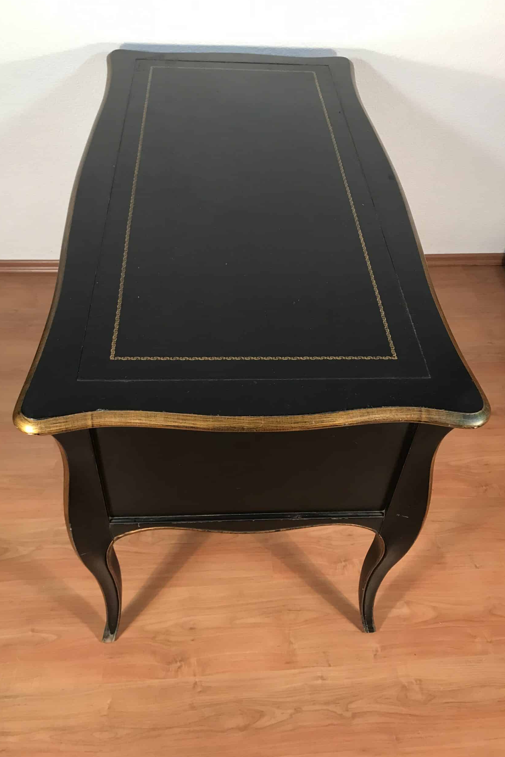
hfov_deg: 43.6
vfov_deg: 61.9
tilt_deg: -45.6
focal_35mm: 30
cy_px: 371
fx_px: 631
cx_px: 260
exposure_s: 1/20
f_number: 1.8
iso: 40
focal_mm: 3.99
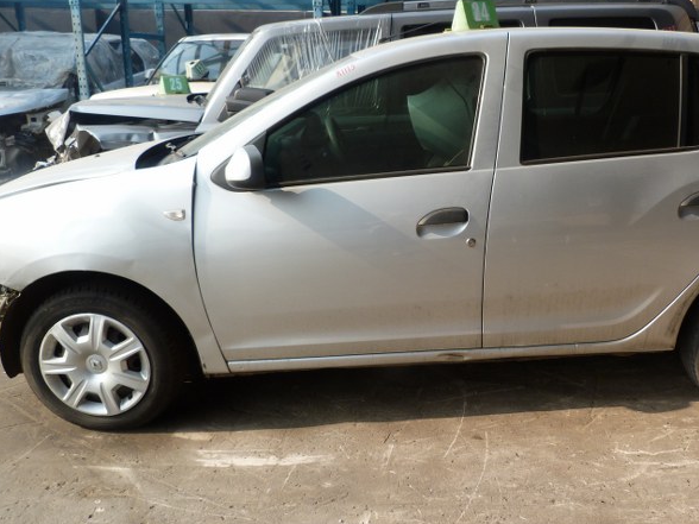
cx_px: 434
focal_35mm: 34
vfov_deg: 41.8
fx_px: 687
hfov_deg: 53.4
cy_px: 264
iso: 80
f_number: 4
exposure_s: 1/160
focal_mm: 4.5
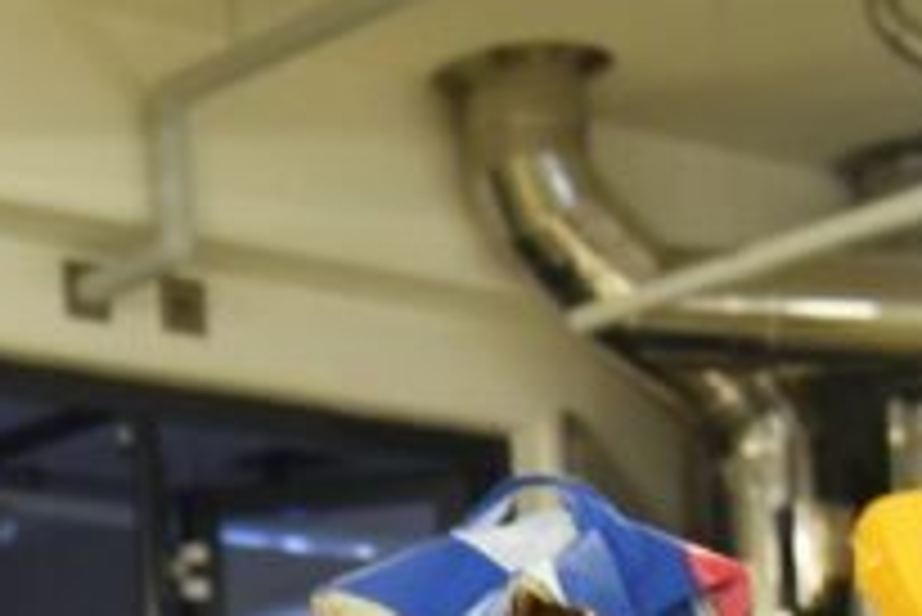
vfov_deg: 11.2
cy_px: 785
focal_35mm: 120
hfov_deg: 16.2
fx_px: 3075
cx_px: -270
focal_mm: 32
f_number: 4
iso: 560
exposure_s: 1/60
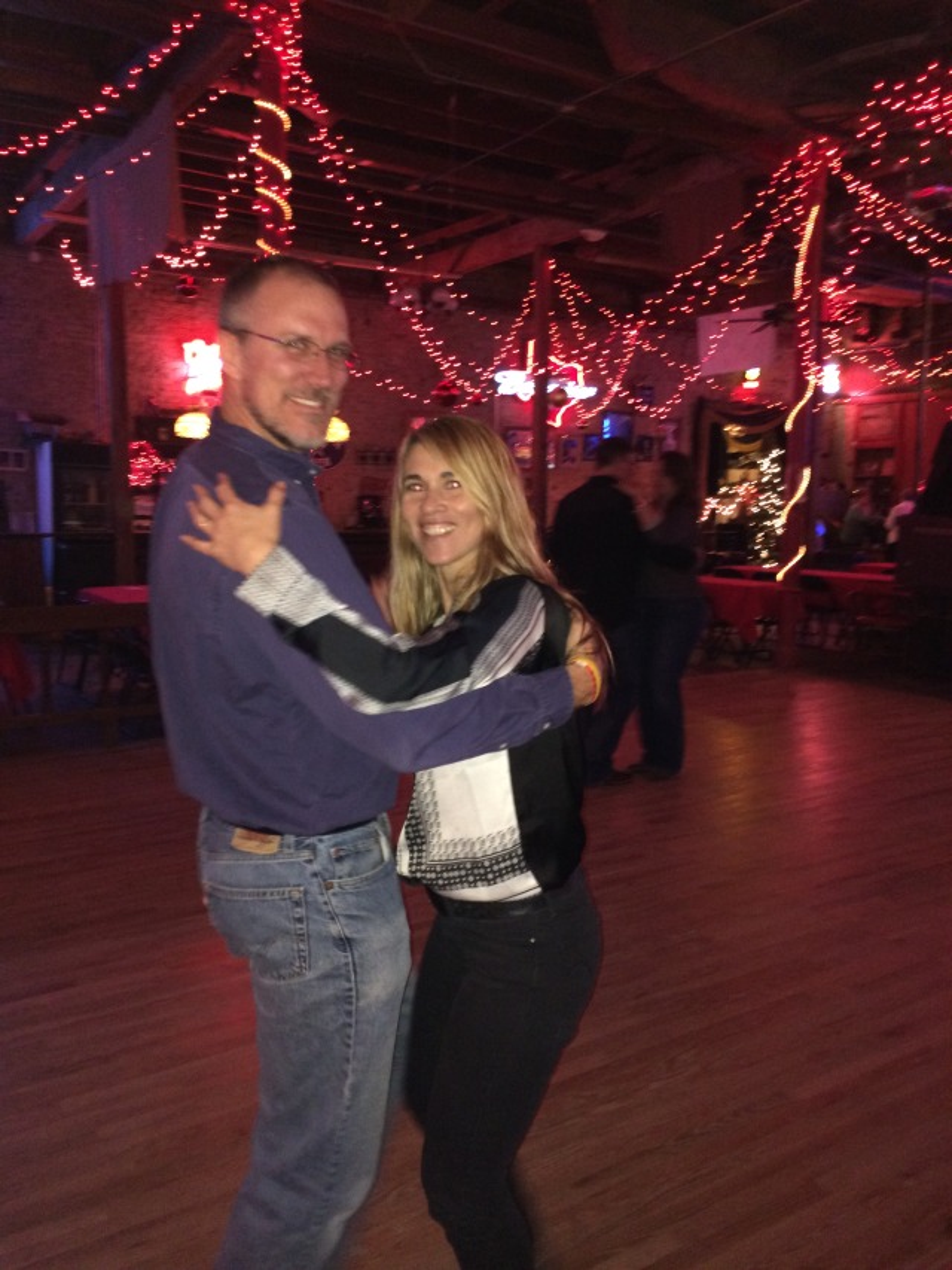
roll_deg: +1.2
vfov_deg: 61.7
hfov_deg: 48.2
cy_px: 635
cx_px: 476
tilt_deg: -9.2
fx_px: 1063
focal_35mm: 29
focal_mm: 4.15
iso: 250
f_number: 2.2
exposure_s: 1/16
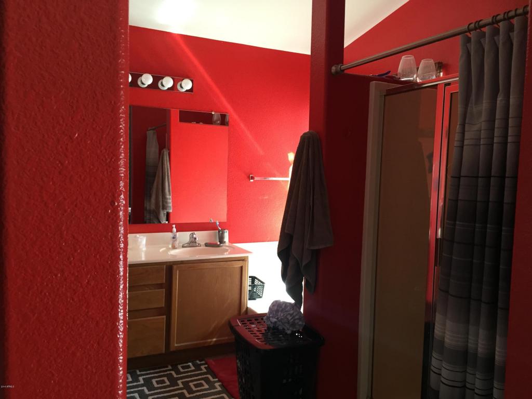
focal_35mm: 29
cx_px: 266
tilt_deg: -5.0
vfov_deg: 48.2
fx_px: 446
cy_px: 200
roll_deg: -2.7
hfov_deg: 61.7
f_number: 2.2
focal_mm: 4.15
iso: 100
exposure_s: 1/30
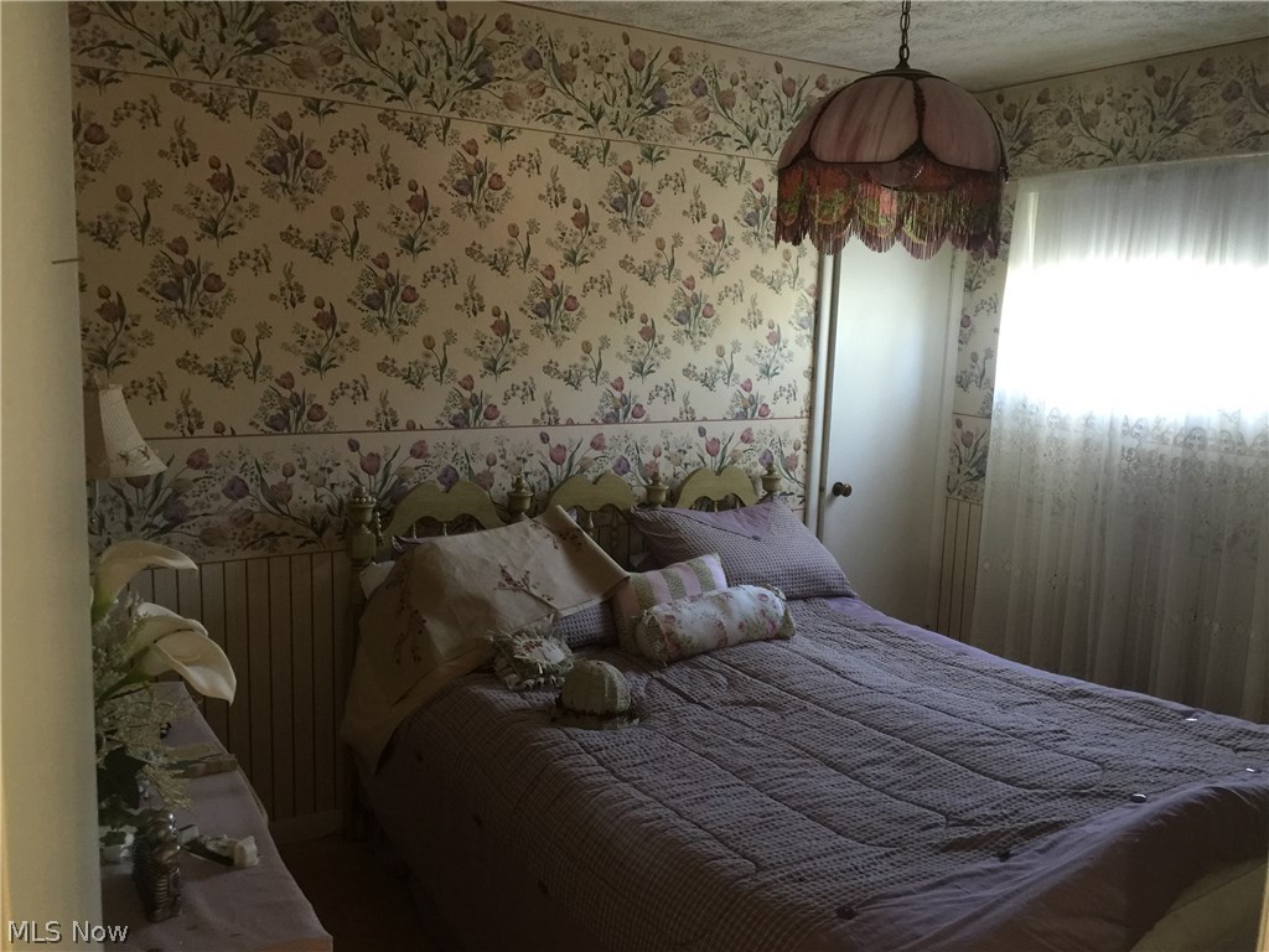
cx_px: 634
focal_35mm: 29
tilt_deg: -9.3
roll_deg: -3.8
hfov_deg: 61.7
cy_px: 476
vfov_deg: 48.2
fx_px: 1063
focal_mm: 4.15
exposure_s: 1/8
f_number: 2.2
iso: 100
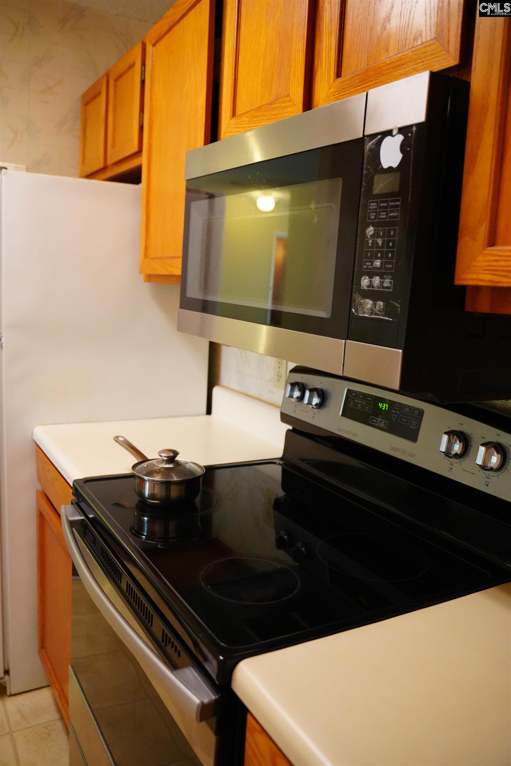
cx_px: 256
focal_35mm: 30
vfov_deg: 61.9
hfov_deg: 43.6
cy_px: 383
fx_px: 639
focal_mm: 30
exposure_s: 1/320
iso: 6400
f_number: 3.5
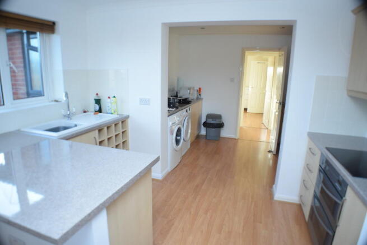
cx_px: 184
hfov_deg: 67.4
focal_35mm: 27
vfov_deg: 48.0
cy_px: 122
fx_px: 275
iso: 400
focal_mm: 18
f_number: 4
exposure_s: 1/60
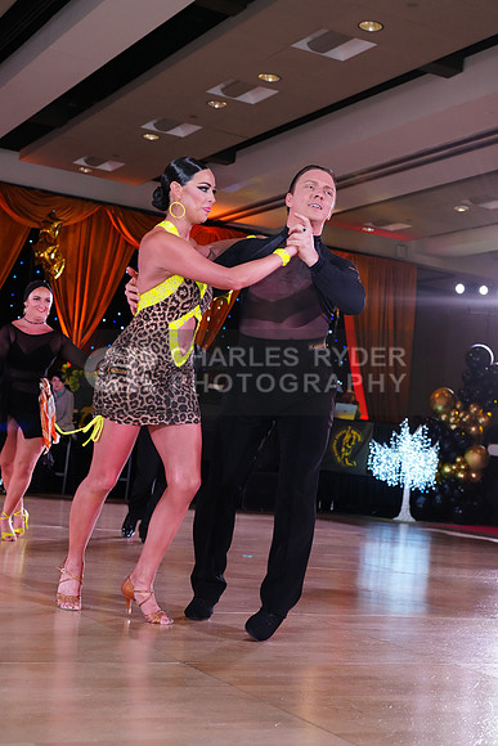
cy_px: 373
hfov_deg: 26.0
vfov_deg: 38.2
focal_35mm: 52
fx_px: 1078
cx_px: 249
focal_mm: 52
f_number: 5.6
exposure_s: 1/250
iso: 3200
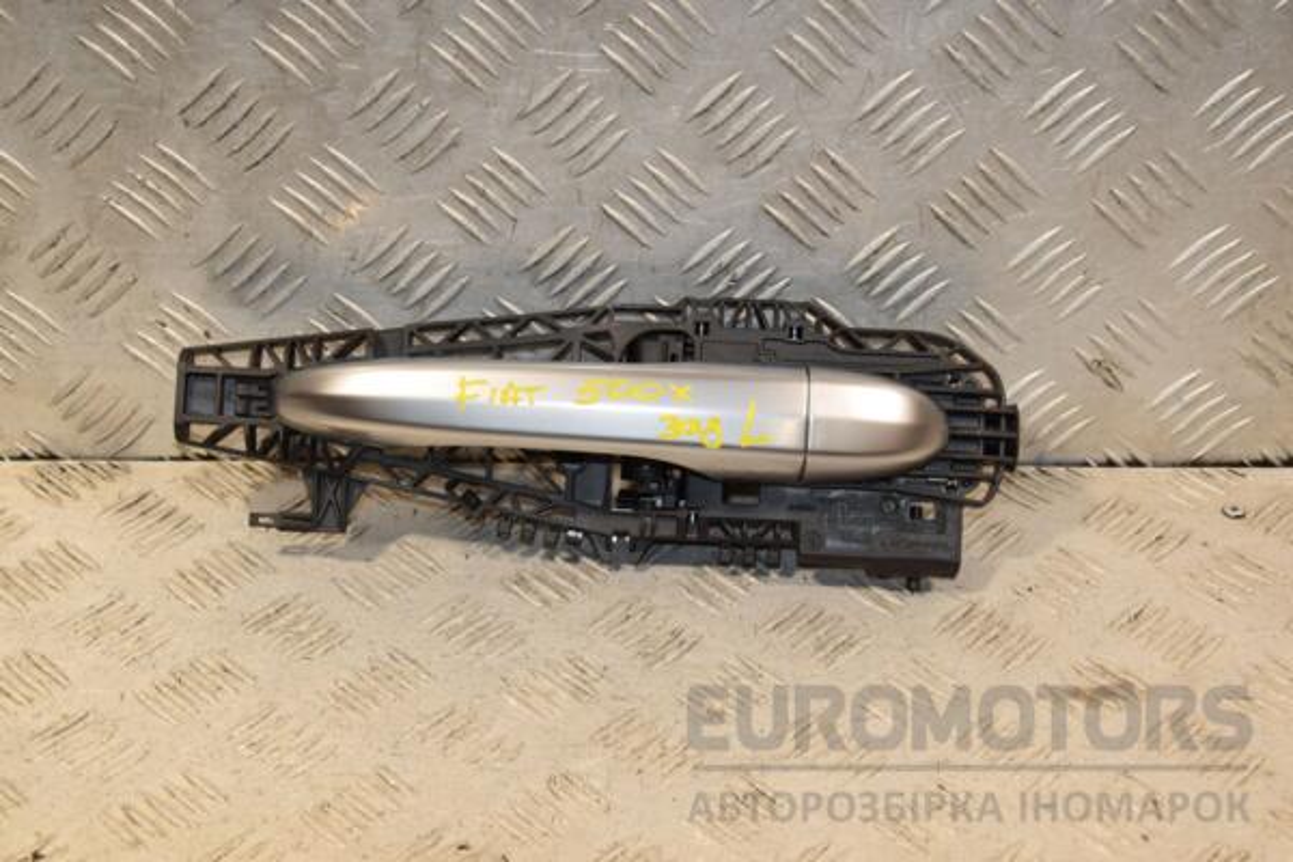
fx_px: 2424
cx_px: 646
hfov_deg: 29.9
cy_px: 431
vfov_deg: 20.2
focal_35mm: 68
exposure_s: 1/200
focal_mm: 45
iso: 800
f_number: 7.1
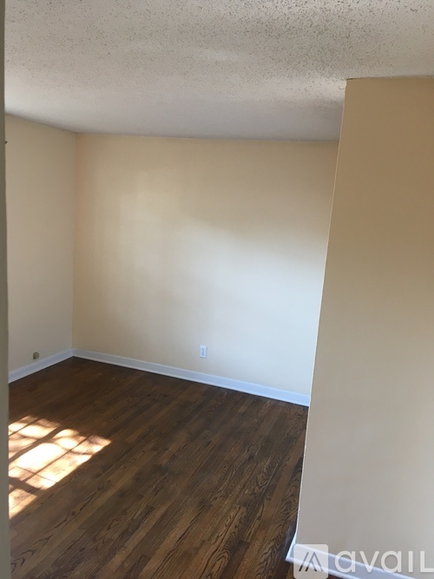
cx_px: 217
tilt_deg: -9.9
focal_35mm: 29
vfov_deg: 61.7
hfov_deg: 48.2
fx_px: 485
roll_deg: -4.5
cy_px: 290
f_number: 2.2
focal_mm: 4.15
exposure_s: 1/30
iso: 50
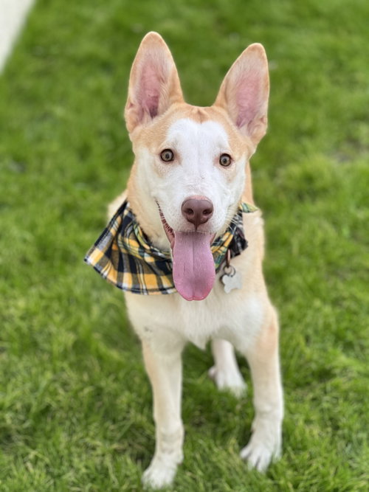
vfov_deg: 25.3
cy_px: 246
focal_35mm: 77
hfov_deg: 19.1
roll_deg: +5.0
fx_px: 1095
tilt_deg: -26.0
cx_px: 184
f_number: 2.8
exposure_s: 1/121
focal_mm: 9
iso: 160
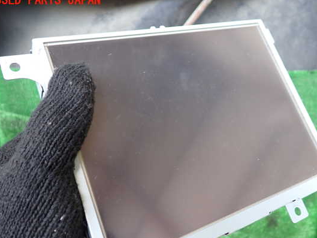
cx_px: 171
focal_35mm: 34
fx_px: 311
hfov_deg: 53.9
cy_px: 128
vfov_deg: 41.8
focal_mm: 5.4
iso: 200
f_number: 2.3
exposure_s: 1/60
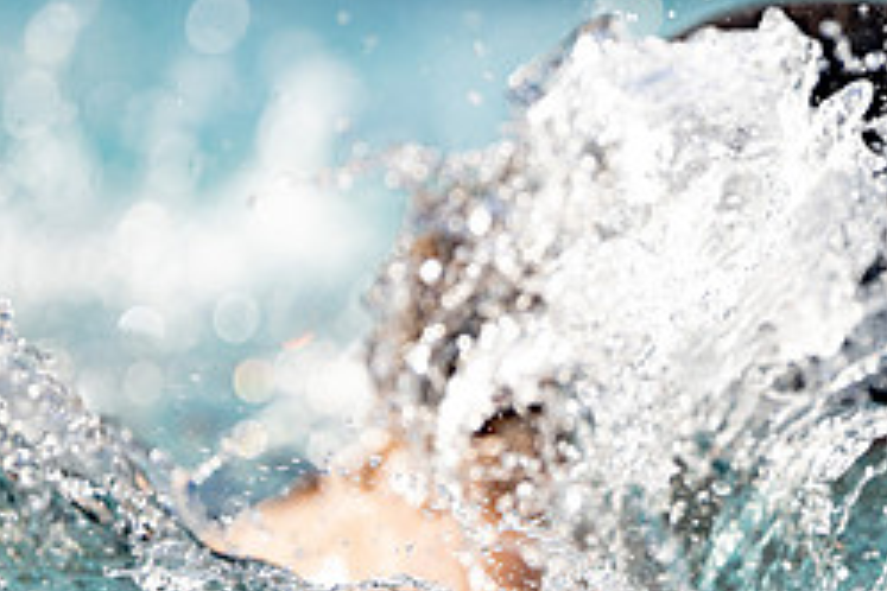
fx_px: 11629
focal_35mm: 472
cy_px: 422
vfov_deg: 2.9
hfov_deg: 4.4
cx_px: 624
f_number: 2.8
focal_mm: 175
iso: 100
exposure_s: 1/2000
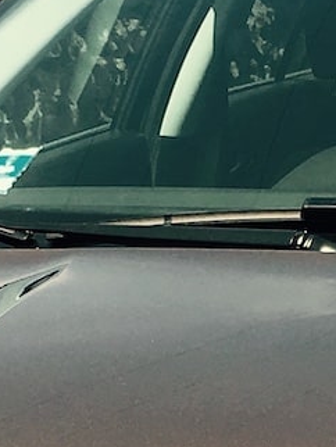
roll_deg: +0.7
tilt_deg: -8.4
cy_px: 418
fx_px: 2326
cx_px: 292
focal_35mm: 180
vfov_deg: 10.9
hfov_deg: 8.2
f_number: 2.2
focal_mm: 4.15
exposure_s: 1/1326
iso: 25
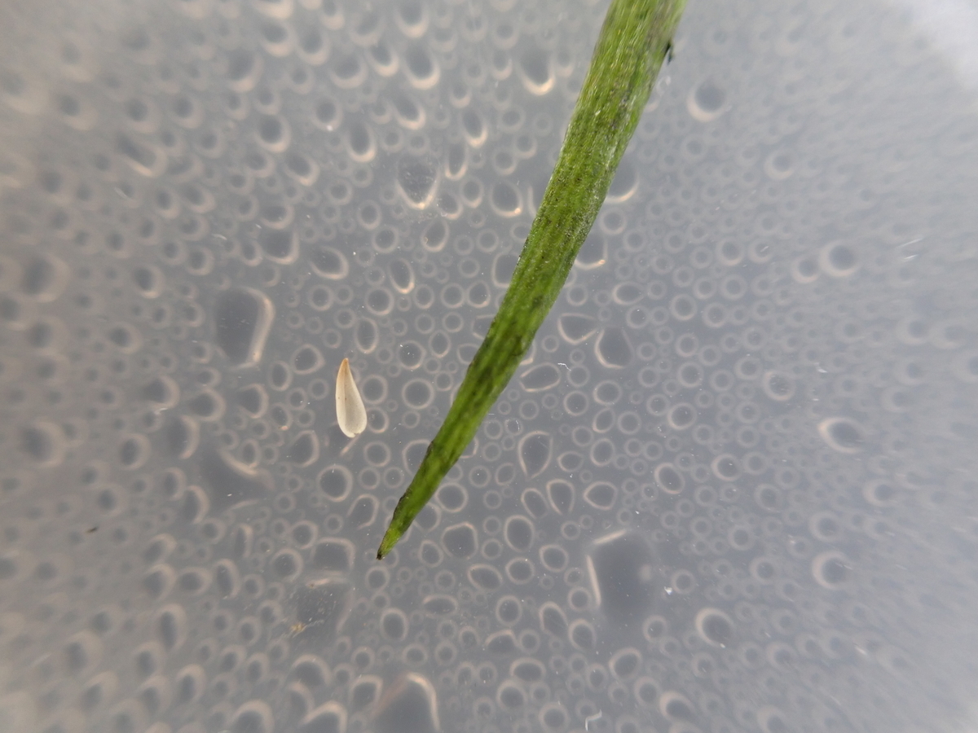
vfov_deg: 46.8
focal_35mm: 30
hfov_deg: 60.0
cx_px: 489
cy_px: 366
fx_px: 848
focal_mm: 5.4
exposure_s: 1/125
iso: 250
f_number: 2.3
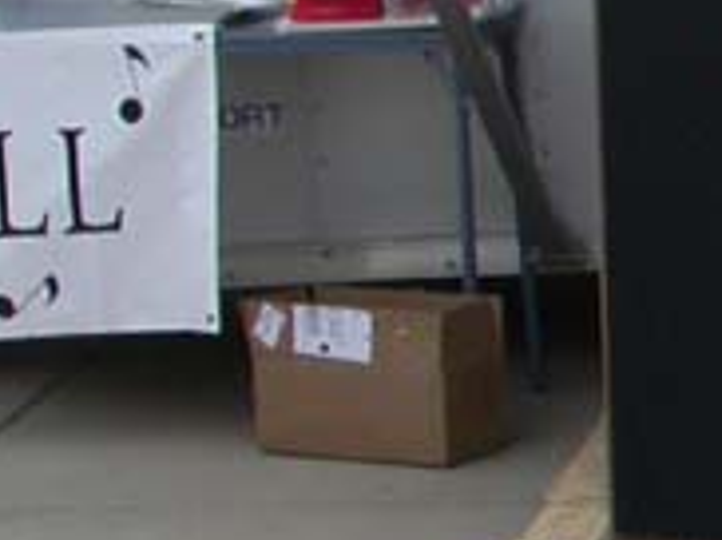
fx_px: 4458
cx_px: 1948
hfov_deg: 8.2
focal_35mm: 214
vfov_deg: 6.9
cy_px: 278
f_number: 5.3
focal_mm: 7.85
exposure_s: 1/179
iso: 100
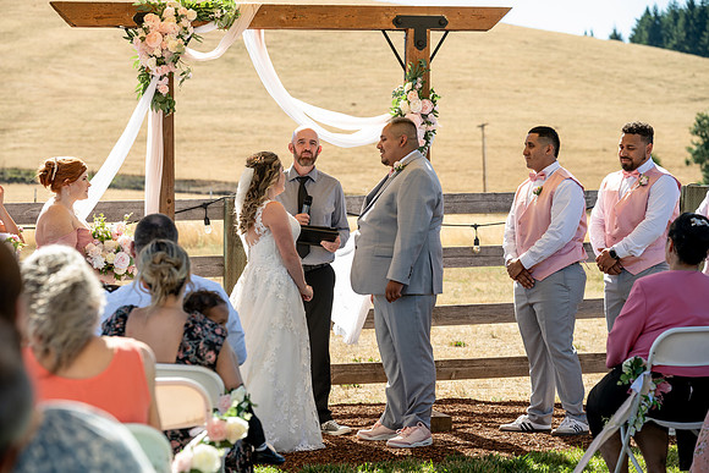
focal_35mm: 105
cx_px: 354
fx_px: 2068
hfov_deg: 19.5
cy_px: 236
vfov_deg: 13.0
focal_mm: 105
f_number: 5
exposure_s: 1/400
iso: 250
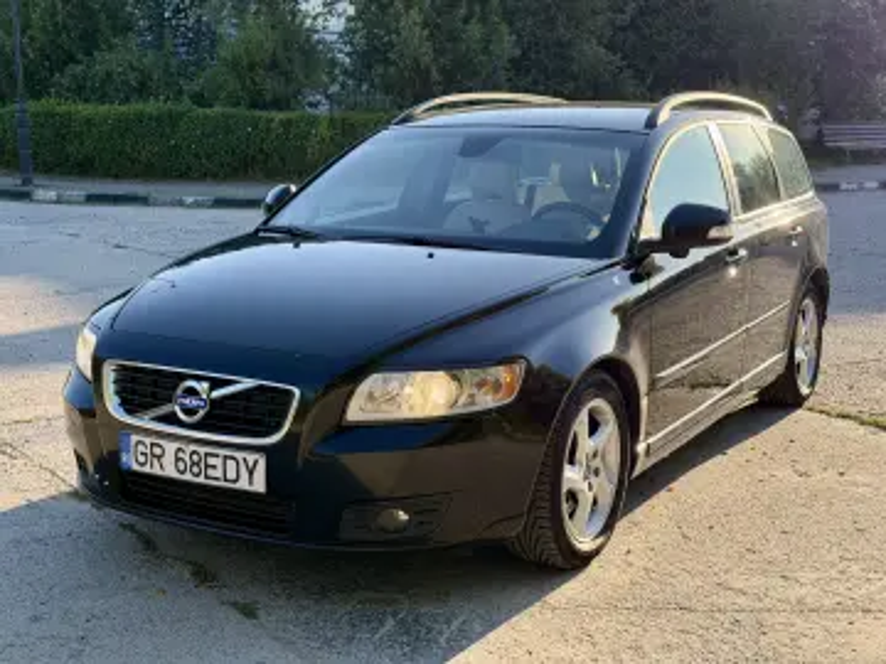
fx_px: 1229
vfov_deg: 30.3
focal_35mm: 48
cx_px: 443
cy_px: 332
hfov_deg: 39.7
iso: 100
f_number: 1.78
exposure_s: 1/1353
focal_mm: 6.76
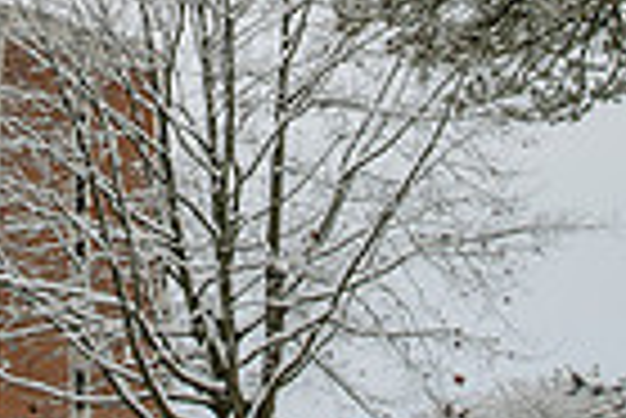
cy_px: -88
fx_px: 1375
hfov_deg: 25.4
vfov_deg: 16.6
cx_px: 176
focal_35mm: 79
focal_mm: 19
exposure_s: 1/320
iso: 160
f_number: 5
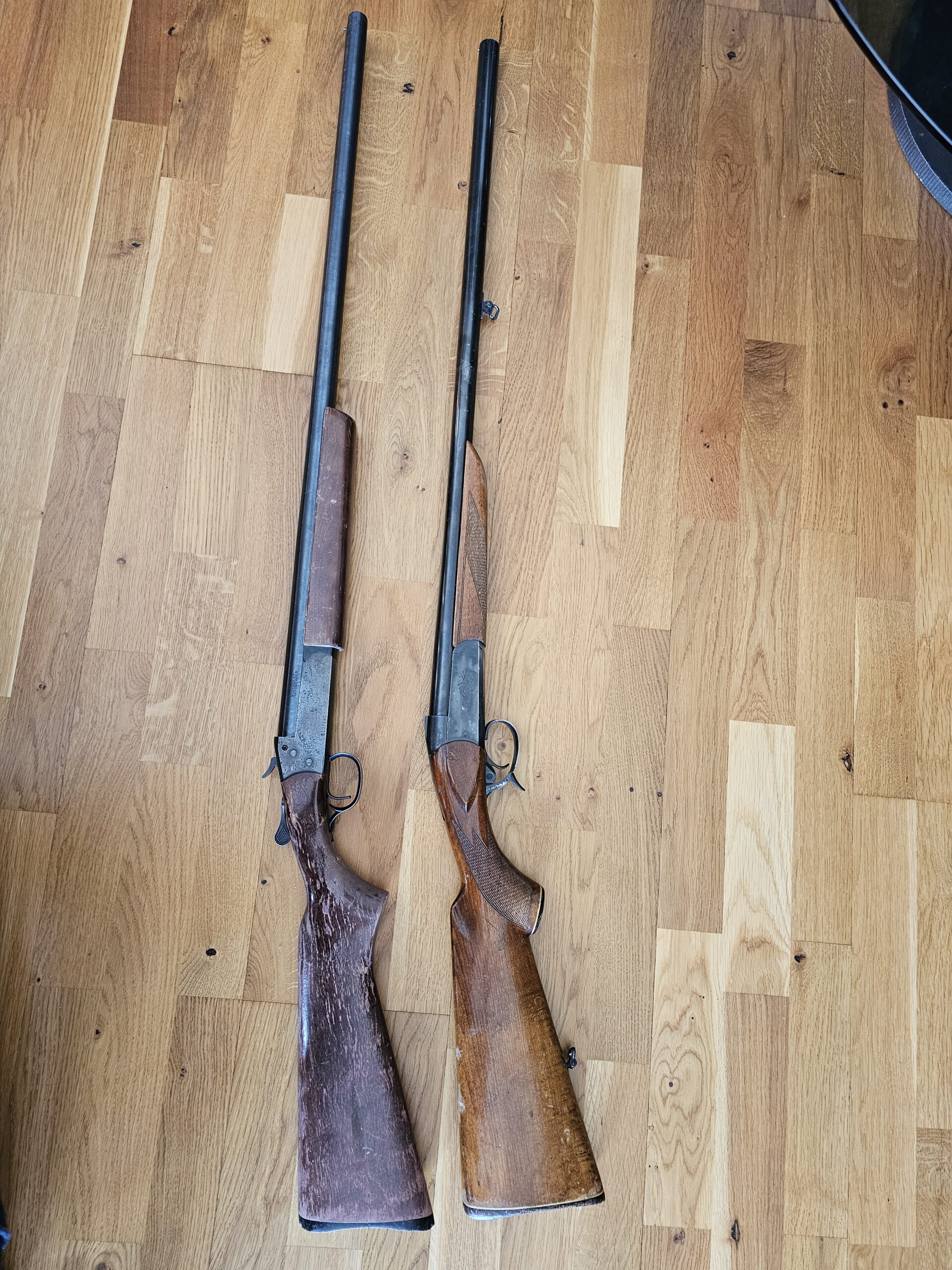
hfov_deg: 58.9
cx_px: 476
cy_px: 635
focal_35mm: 23
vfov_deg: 73.9
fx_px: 843
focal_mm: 6.3
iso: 400
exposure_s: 1/100
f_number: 1.7
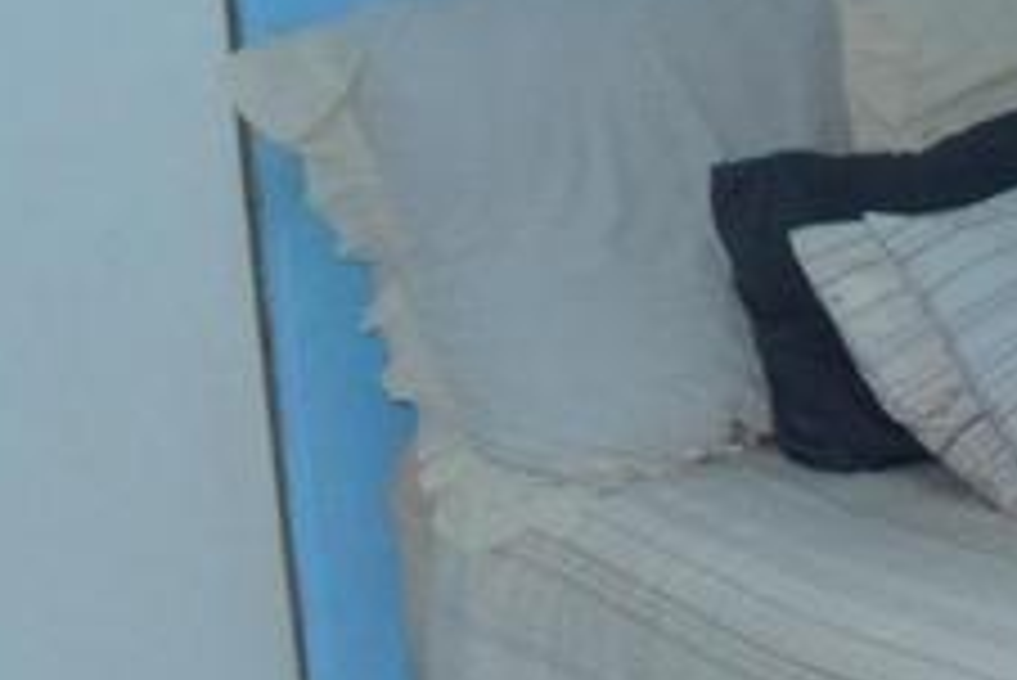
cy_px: -43
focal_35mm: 154
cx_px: 1066
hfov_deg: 13.1
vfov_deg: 8.9
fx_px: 4347
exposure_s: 1/60
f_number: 7.1
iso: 5000
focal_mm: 29
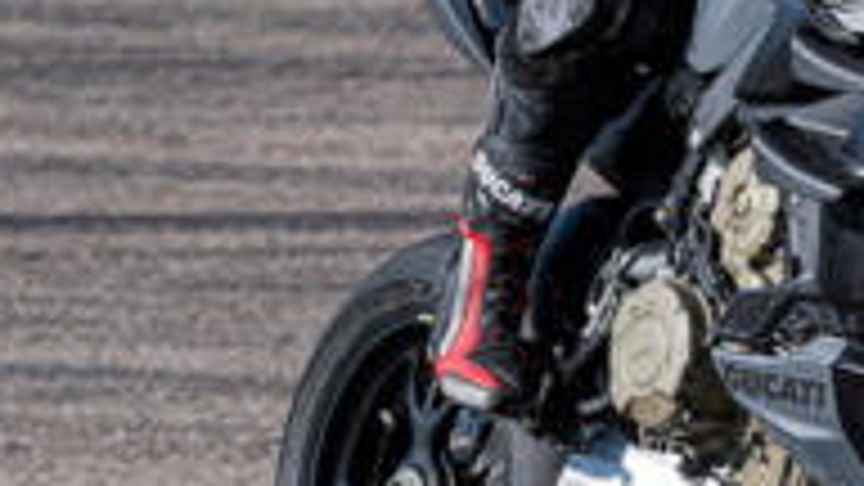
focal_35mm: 816
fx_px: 18694
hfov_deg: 2.6
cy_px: 128
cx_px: 634
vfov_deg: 1.5
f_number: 2.8
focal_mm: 200
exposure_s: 1/2500
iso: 160
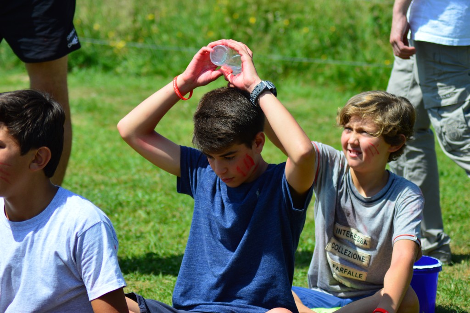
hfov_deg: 11.4
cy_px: 156
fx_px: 2348
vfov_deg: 7.6
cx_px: 235
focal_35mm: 180
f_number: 4.2
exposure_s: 1/640
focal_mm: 120
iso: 100
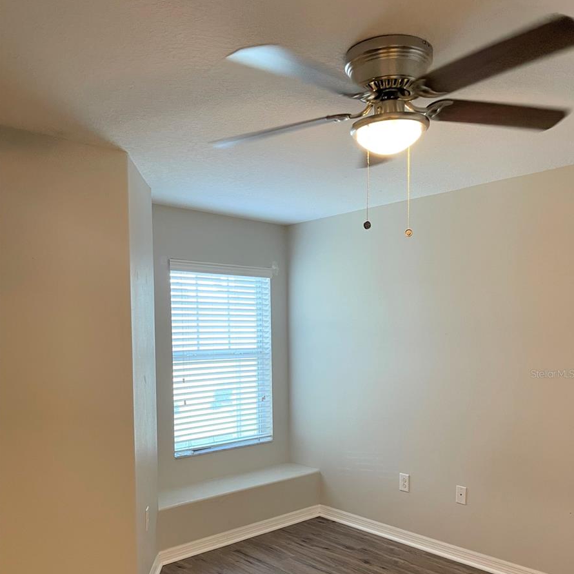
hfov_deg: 52.5
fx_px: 582
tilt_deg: -3.7
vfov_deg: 51.7
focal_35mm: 31
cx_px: 286
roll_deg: -0.2
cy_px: 373
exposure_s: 1/60
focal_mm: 5.1
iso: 160
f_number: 1.6
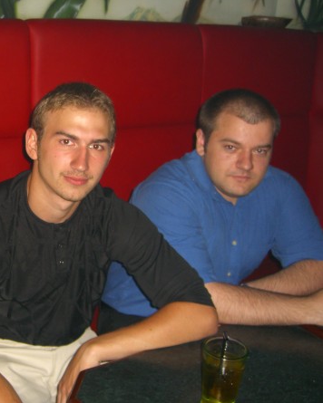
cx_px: 53
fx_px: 597
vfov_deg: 37.3
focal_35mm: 50
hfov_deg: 29.4
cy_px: 202
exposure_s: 1/60
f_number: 2.8
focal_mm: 7.9
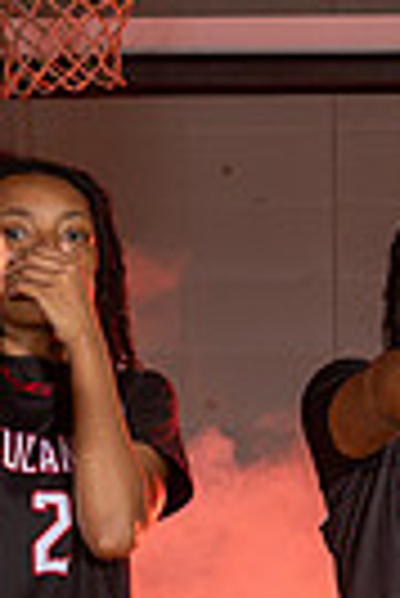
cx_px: 37
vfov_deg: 4.4
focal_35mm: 469
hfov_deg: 2.9
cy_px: 719
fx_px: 7796
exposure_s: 1/200
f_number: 6.3
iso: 80
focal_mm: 72
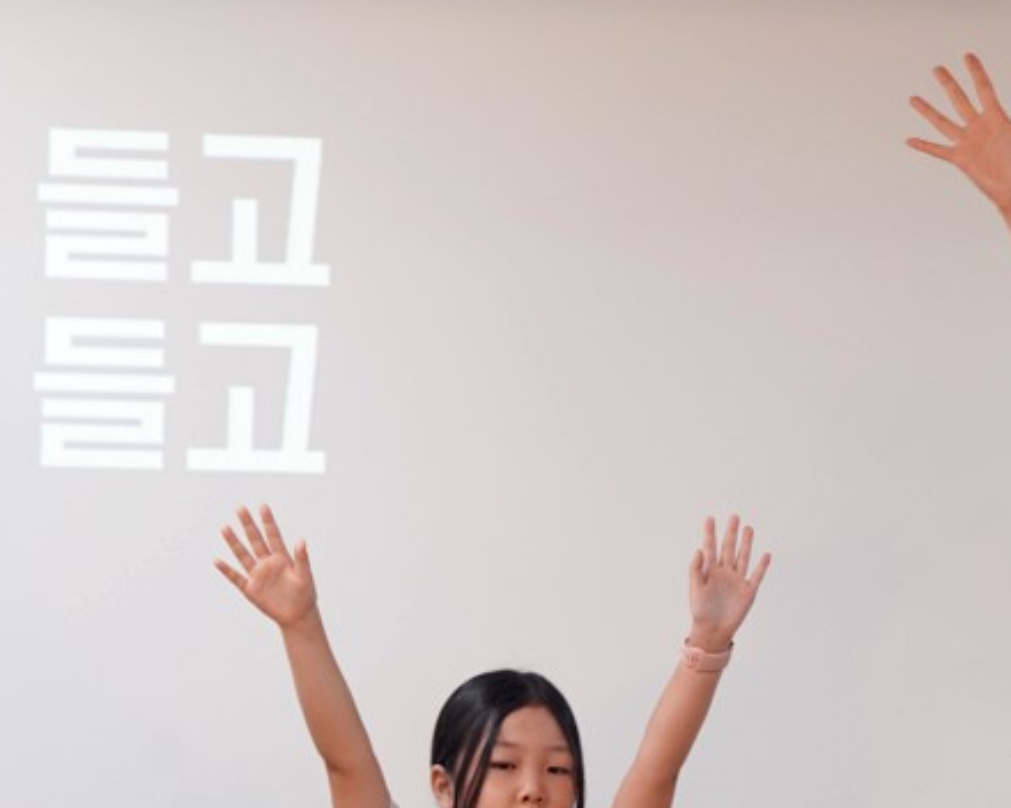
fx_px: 11490
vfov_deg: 4.0
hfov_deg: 5.0
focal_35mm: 384
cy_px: 418
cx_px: 1025
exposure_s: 1/250
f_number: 4
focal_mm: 200
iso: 1600
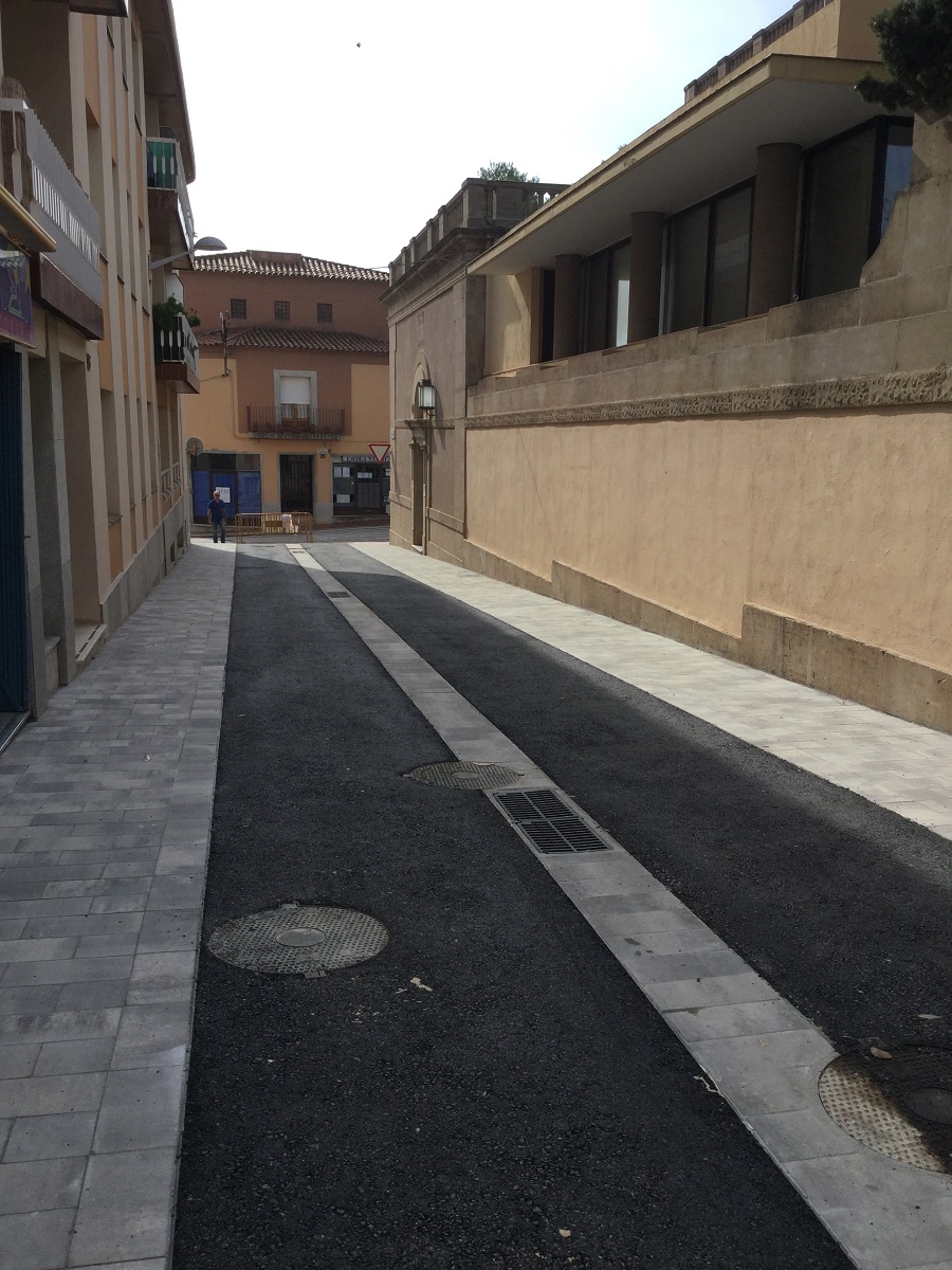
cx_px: 476
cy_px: 635
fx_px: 1137
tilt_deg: -10.0
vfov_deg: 58.4
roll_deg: +0.6
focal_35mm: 31
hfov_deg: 45.4
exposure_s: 1/1294
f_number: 2.4
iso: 25
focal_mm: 3.3
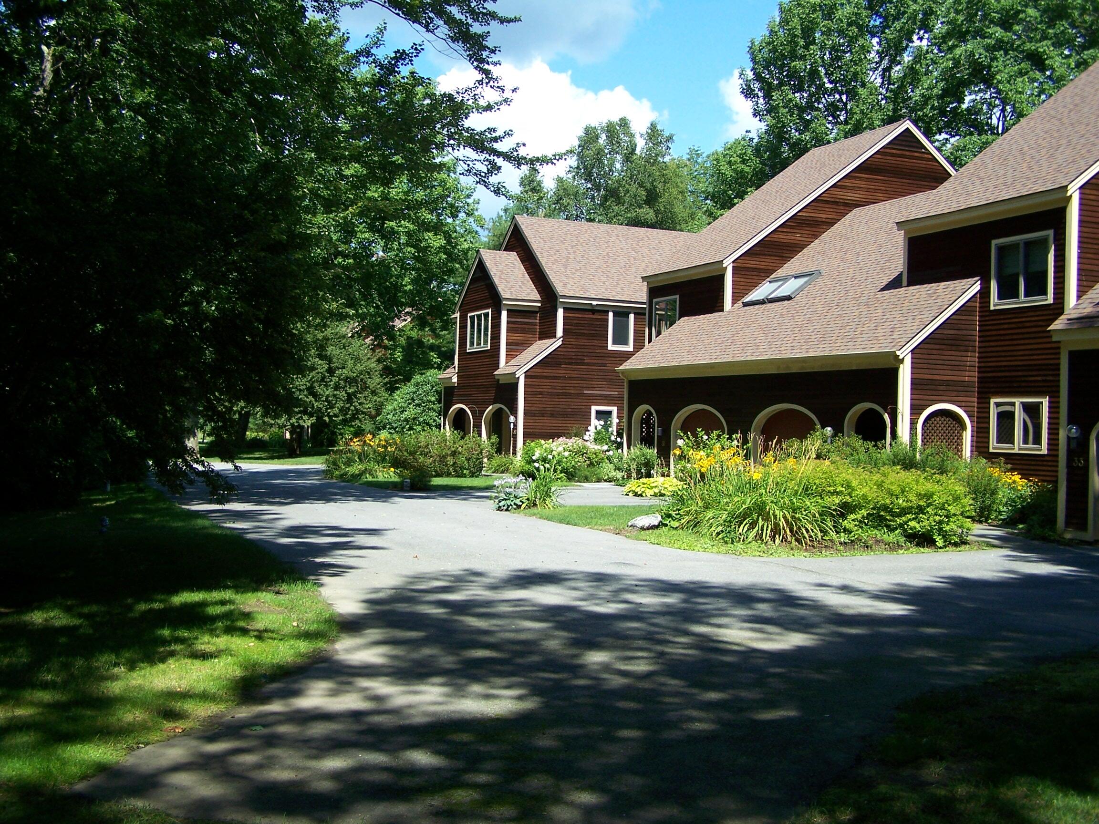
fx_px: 1206
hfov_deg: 49.0
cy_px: 412
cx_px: 550
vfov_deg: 37.7
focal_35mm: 38
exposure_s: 1/800
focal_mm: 6.3
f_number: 2.8
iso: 80
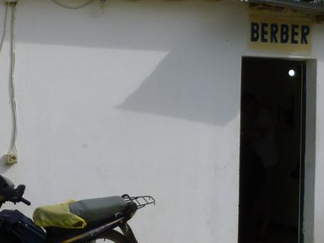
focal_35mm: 122
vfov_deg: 12.1
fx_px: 1142
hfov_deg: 16.1
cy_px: 122
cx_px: 78
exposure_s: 1/1300
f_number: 3.7
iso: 100
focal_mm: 6.9
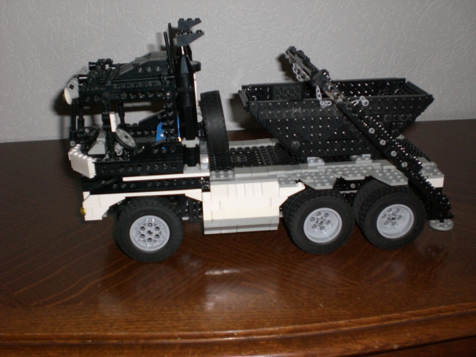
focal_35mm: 38
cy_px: 178
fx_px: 523
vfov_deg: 37.7
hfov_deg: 49.0
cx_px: 238
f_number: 3.1
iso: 200
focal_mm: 6.3
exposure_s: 1/60
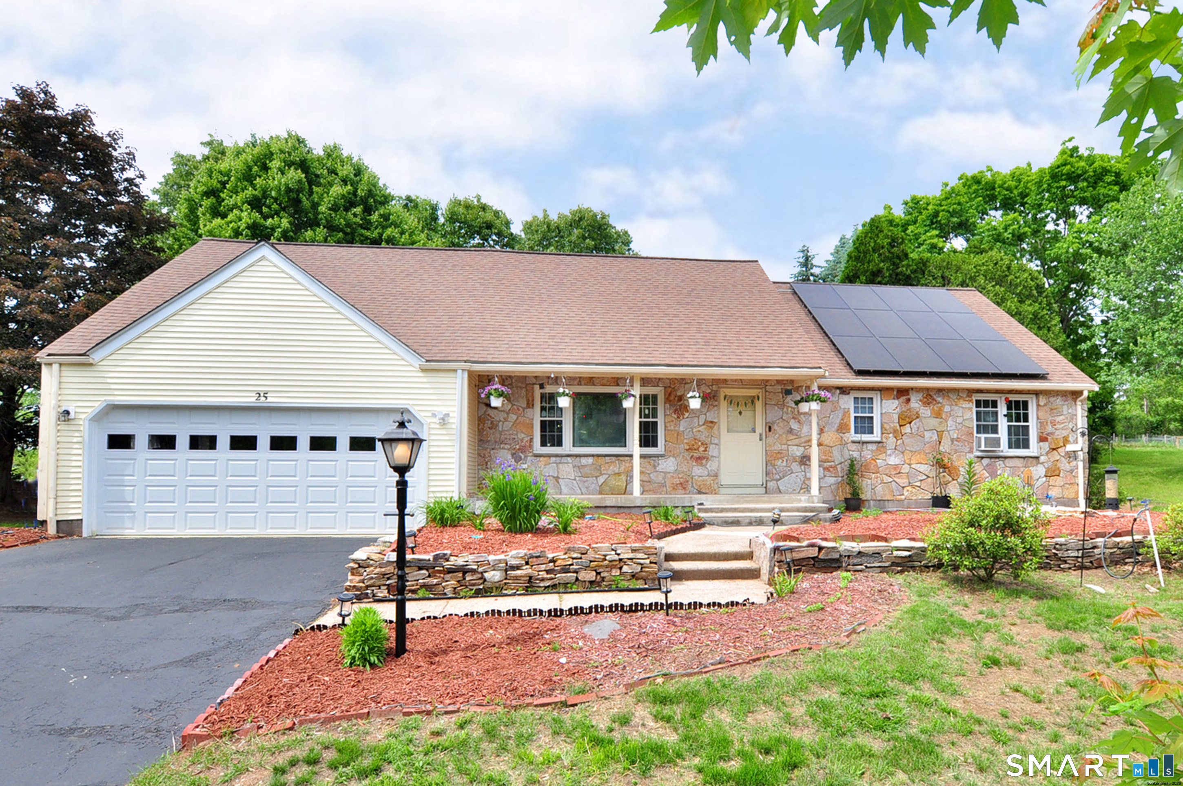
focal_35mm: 16
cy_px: 393
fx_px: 542
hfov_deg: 95.1
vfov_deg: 71.9
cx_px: 592
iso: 320
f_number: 8
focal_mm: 11
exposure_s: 1/320
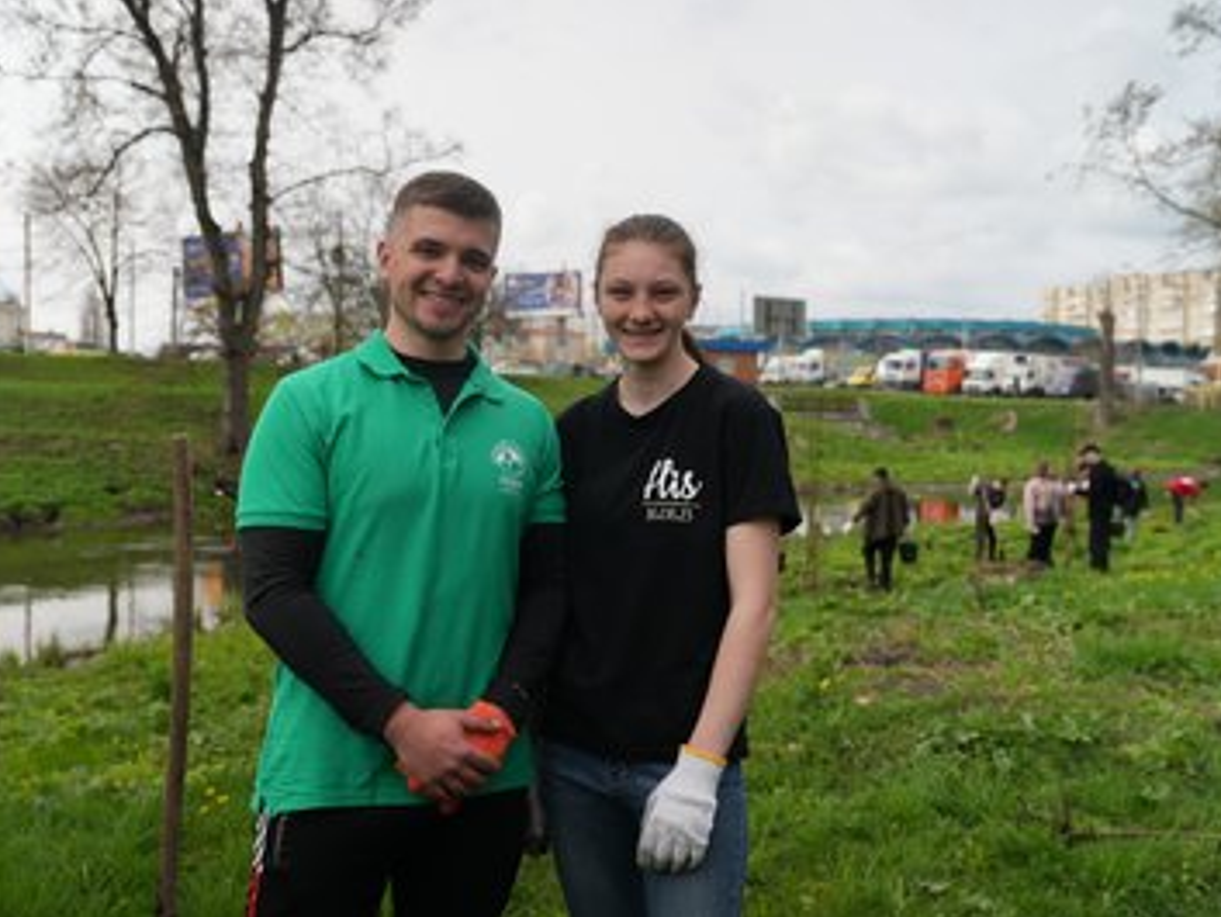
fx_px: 1270
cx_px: 547
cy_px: 458
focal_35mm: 36
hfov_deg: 51.2
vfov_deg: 39.7
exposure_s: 1/60
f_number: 4
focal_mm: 33
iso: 250
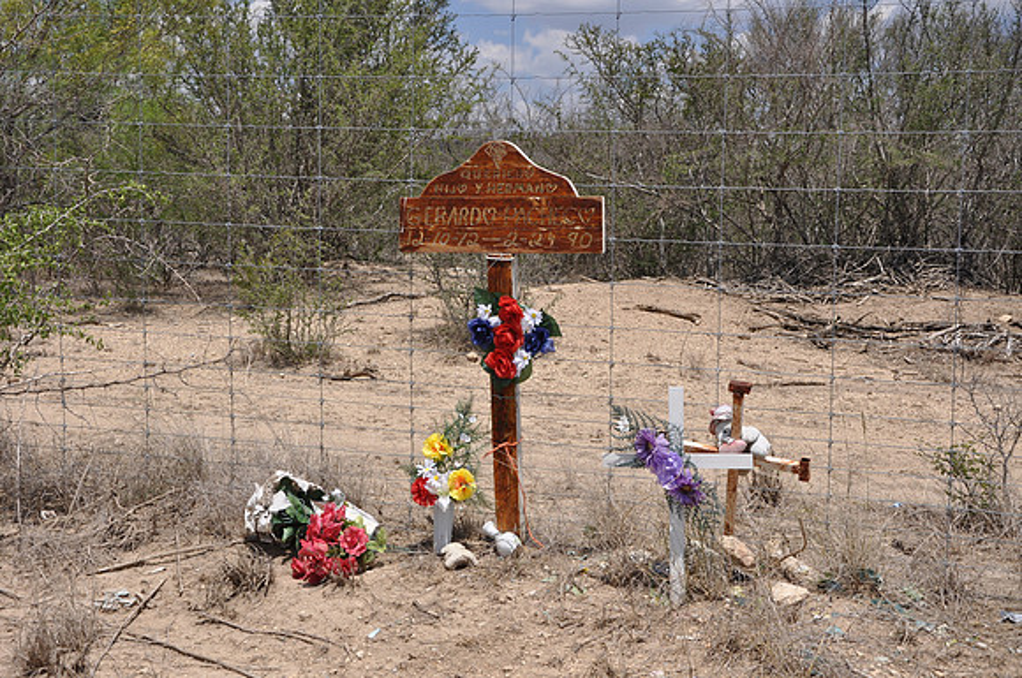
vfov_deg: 25.7
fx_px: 1488
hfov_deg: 37.9
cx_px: 511
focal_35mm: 52
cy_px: 339
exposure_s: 1/250
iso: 200
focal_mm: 35
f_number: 8
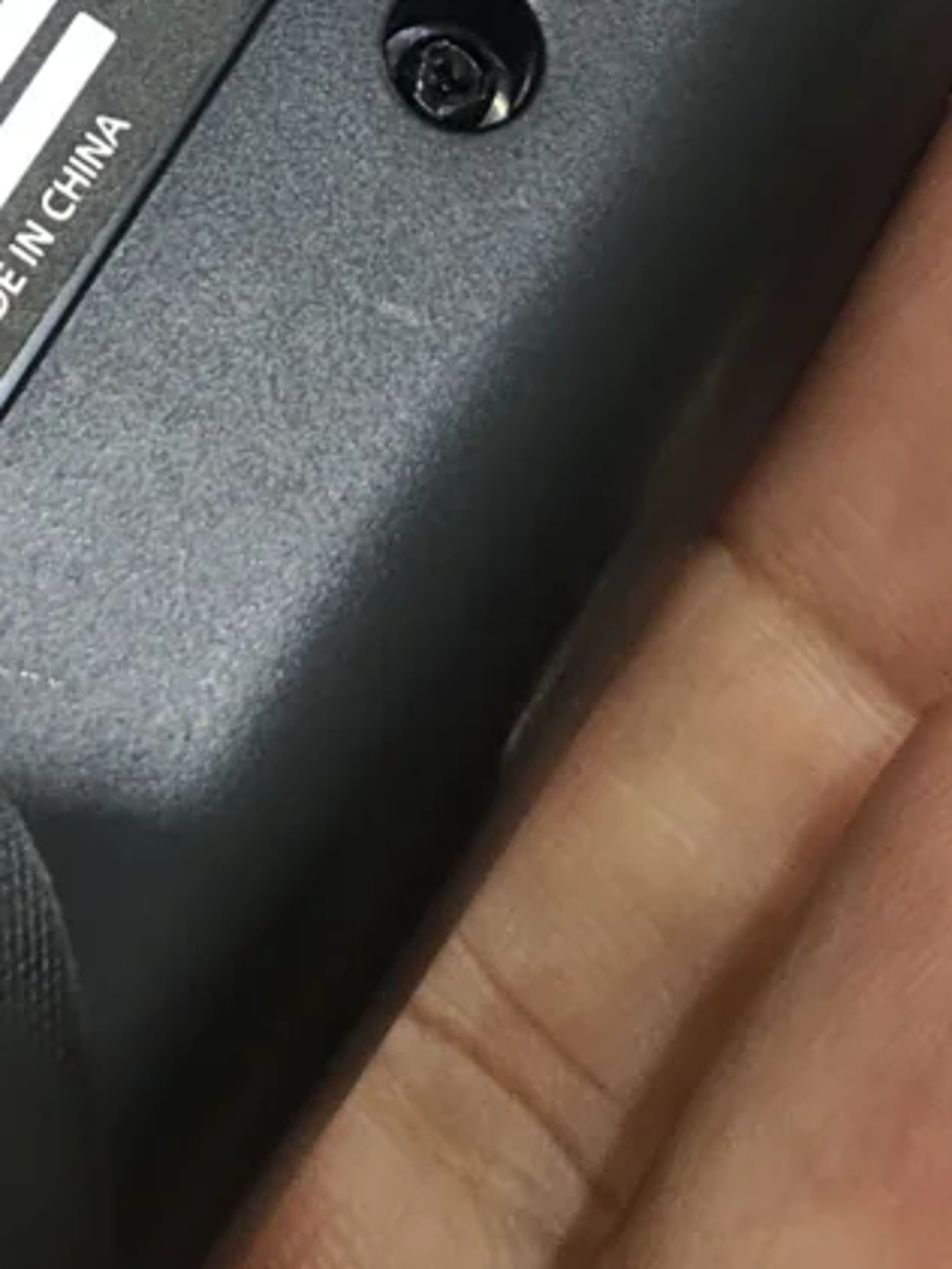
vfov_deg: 19.6
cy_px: -434
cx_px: -36
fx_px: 3335
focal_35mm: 91
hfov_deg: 15.9
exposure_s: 1/24
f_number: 1.8
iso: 903
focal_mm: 4.68
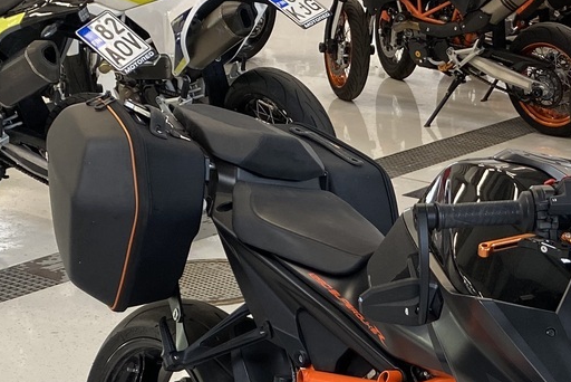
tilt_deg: -30.5
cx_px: 494
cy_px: 536
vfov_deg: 16.7
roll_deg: -1.5
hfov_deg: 25.9
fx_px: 1206
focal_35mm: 76
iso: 80
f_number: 1.8
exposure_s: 1/100
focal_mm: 4.25
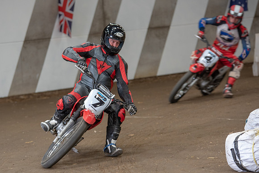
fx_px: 1243
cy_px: 100
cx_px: 101
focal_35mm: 173
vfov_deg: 7.9
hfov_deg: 11.9
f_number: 3.5
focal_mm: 140
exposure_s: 1/125
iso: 1250
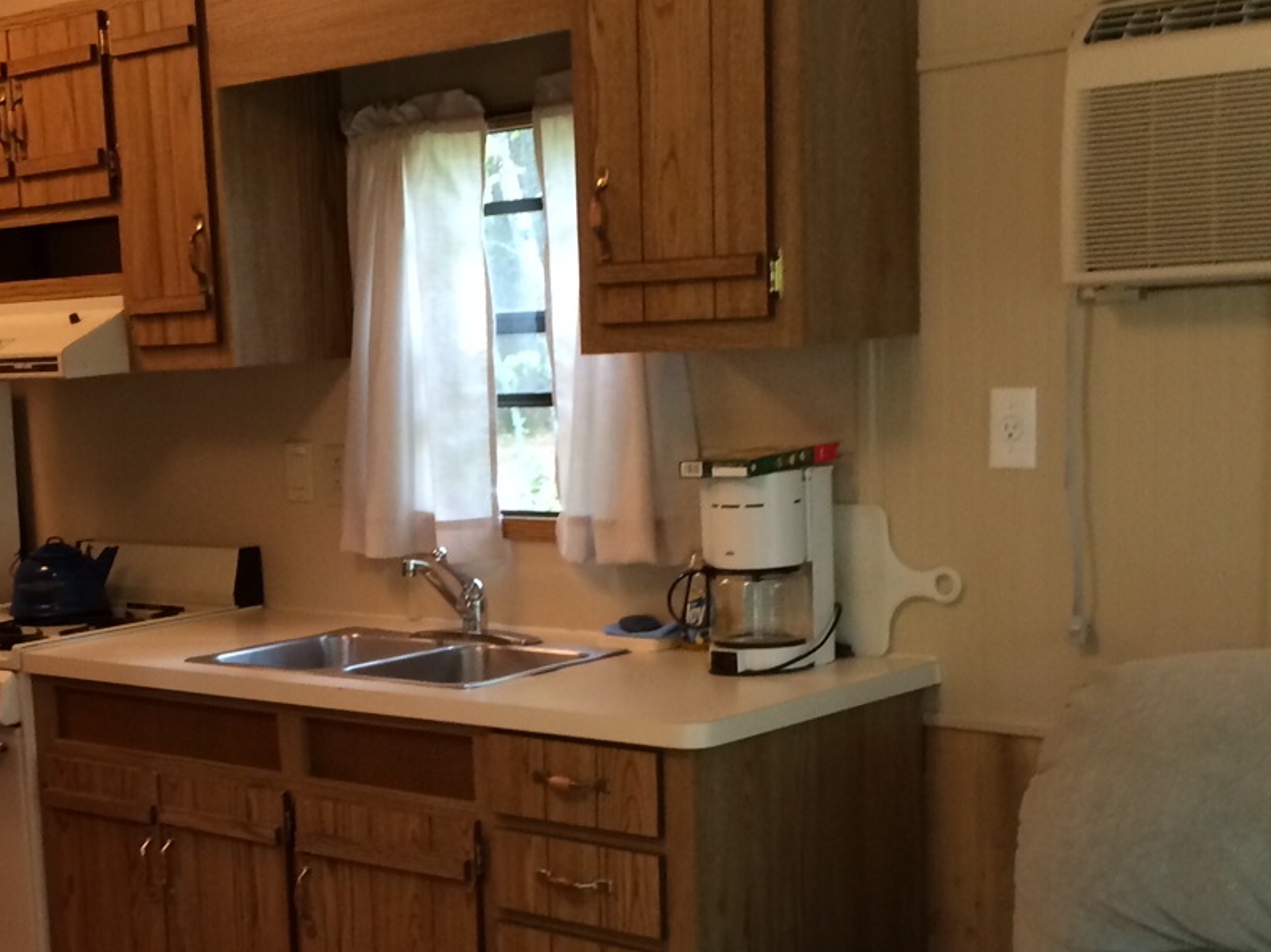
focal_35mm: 61
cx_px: 305
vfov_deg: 23.8
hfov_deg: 31.1
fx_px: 2239
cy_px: 685
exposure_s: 1/30
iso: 125
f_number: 2.2
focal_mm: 4.12
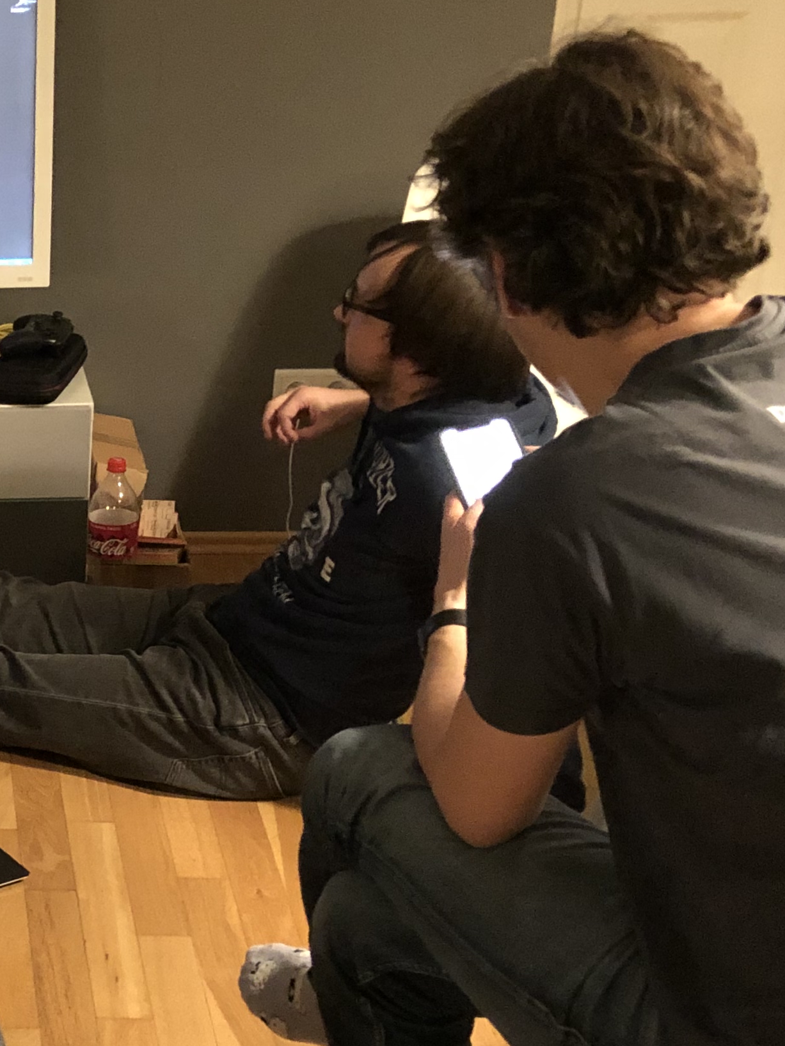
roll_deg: +2.8
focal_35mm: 69
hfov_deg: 19.4
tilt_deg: -25.9
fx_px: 2086
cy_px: 643
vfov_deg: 28.1
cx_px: -273
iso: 250
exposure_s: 1/4
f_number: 1.8
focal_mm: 4
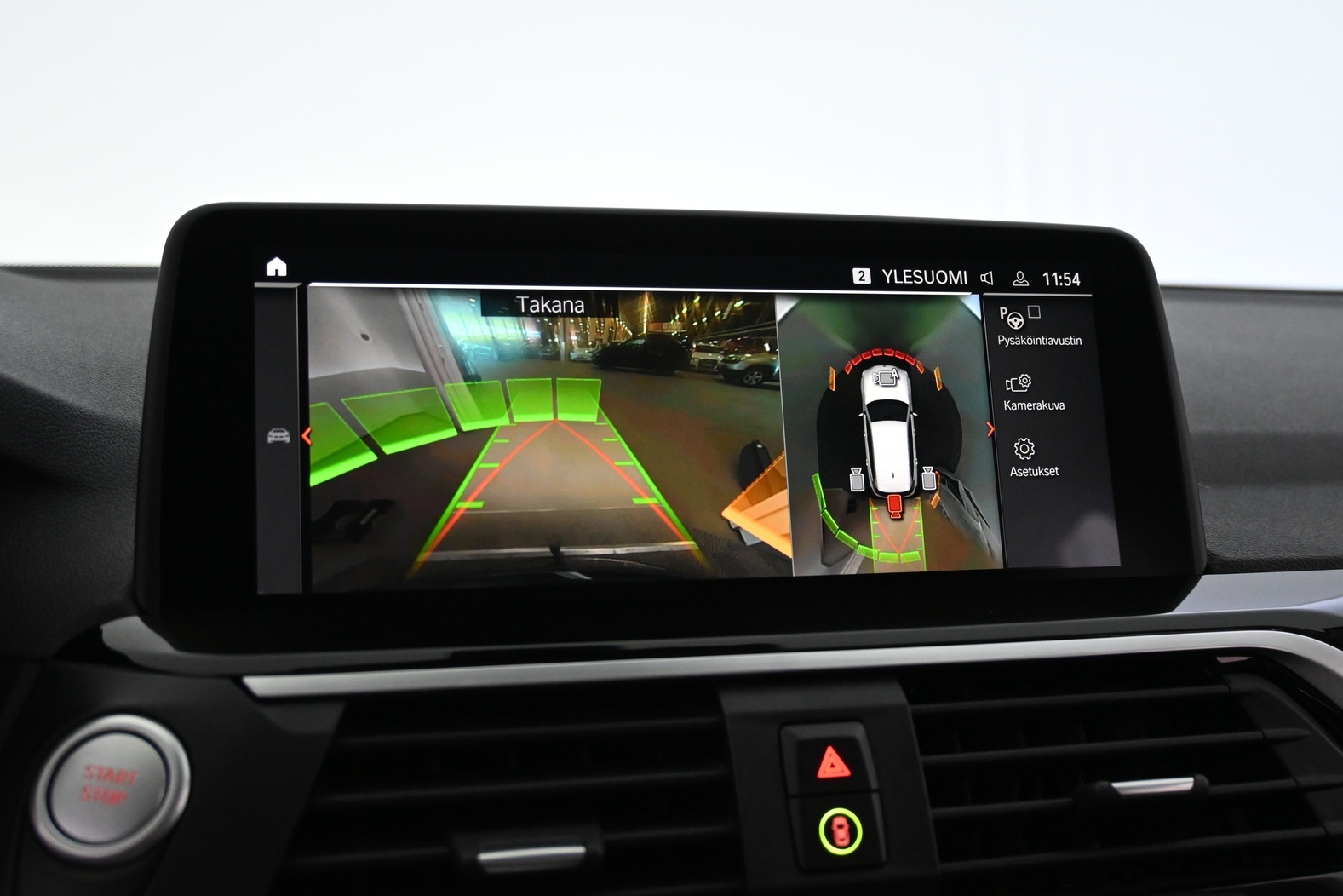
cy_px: 453
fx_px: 1437
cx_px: 680
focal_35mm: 39
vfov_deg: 34.6
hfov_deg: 50.1
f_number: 4.2
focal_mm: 25
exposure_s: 1/40
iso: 2200
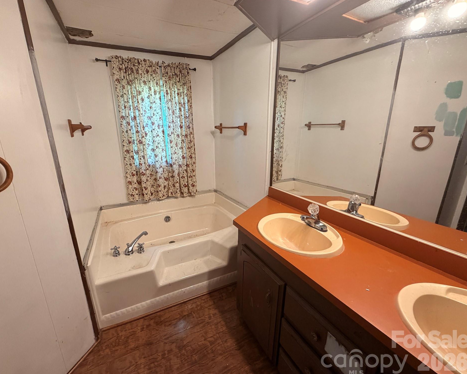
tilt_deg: -14.8
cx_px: 215
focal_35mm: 15
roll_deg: +1.3
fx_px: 207
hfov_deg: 96.6
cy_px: 187
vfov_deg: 84.0
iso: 250
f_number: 2.2
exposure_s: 1/60
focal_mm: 2.22
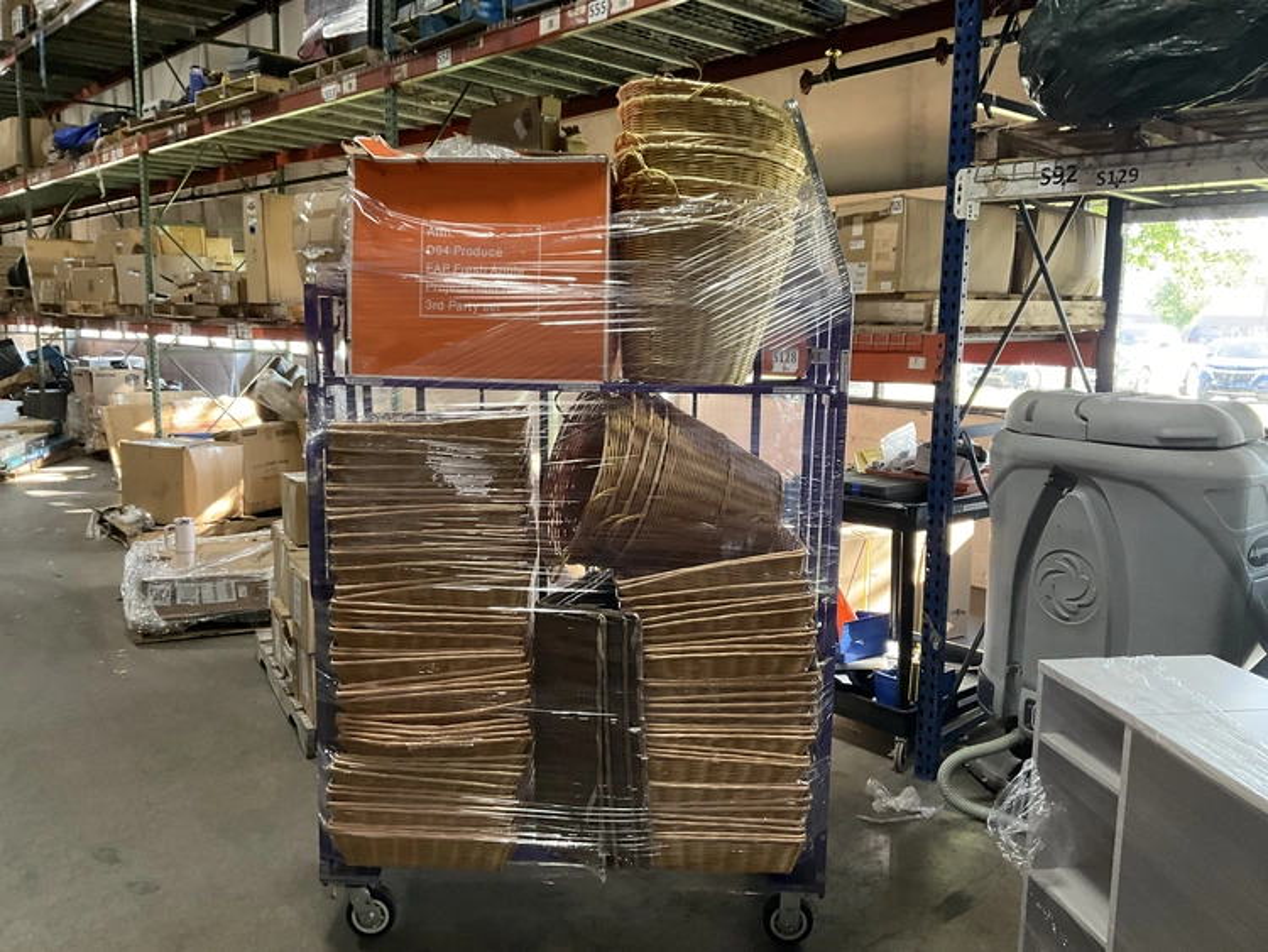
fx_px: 1063
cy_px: 476
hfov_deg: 61.6
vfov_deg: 48.3
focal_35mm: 29
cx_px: 634
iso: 200
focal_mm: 3
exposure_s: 1/40
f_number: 1.8
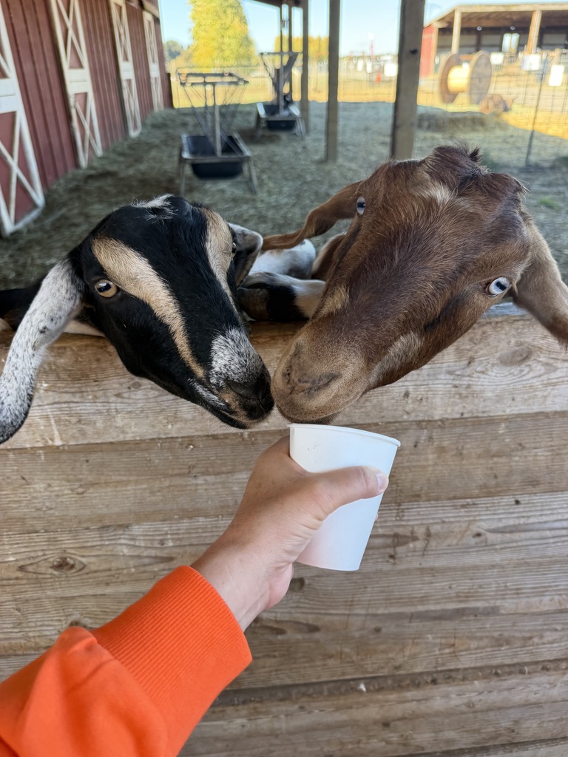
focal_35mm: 24
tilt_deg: -27.4
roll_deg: -1.4
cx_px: 284
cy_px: 378
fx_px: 525
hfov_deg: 56.8
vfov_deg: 71.6
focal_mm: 6.76
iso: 80
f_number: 1.78
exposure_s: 1/245
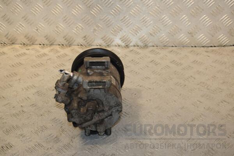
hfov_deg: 31.9
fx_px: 409
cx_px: 117
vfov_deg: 21.6
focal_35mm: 63
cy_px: 78
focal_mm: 42
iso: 800
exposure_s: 1/200
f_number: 7.1
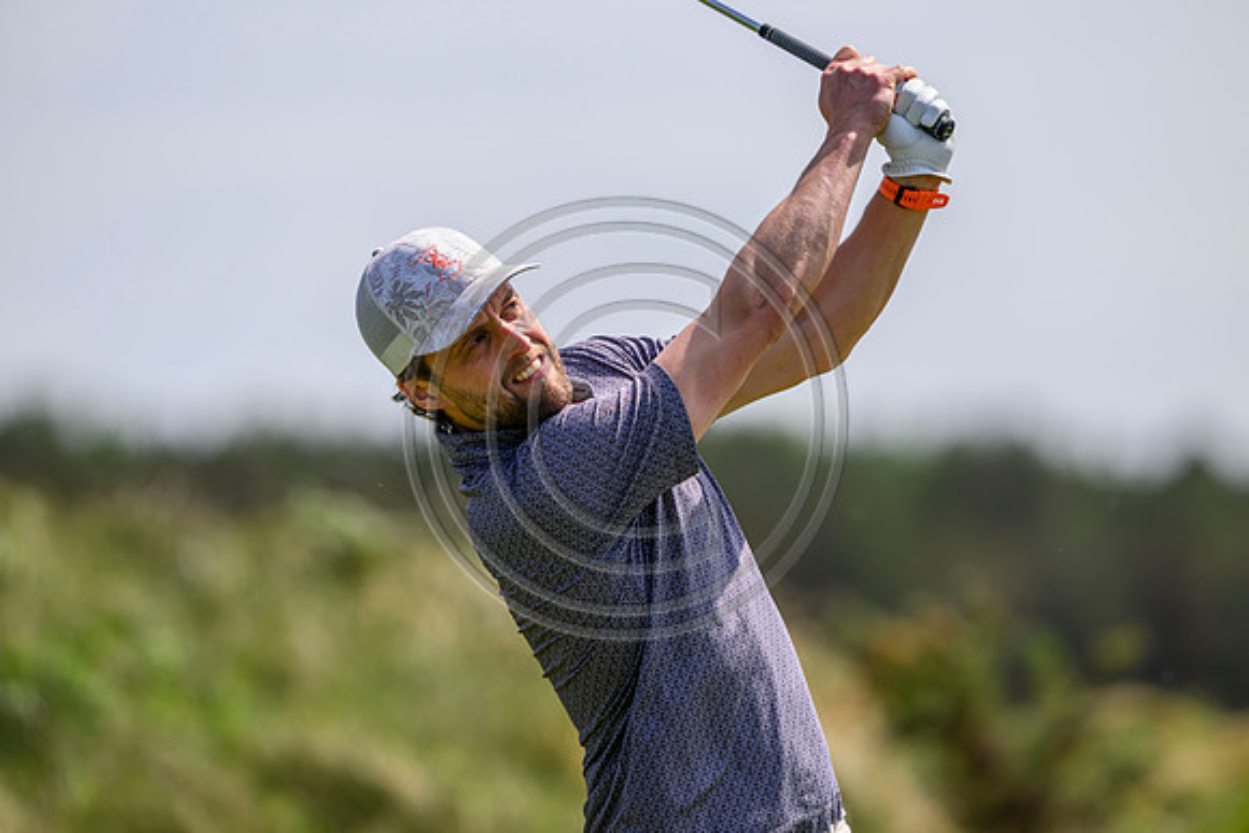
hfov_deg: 5.2
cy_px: 416
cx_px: 624
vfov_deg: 3.4
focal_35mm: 400
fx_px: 13880
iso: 500
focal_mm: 400
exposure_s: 1/3200
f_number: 4.5
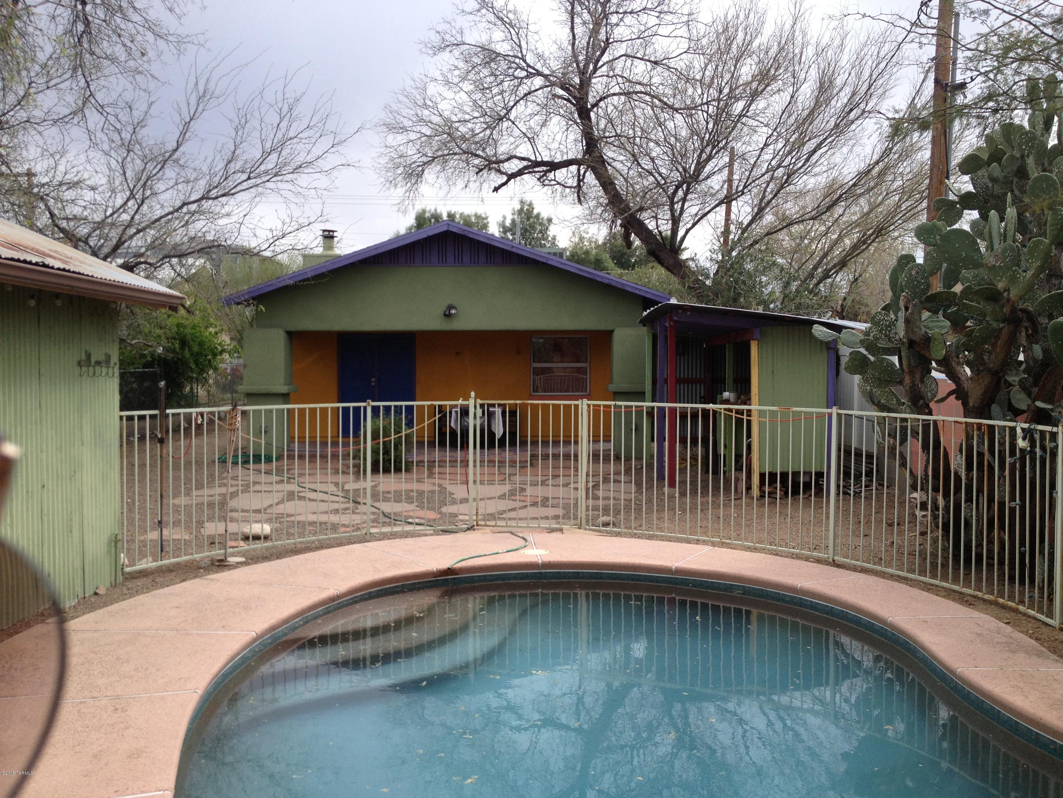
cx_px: 532
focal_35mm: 35
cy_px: 399
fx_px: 1075
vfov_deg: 40.7
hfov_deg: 52.6
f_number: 2.4
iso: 50
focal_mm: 4.28
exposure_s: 1/1082
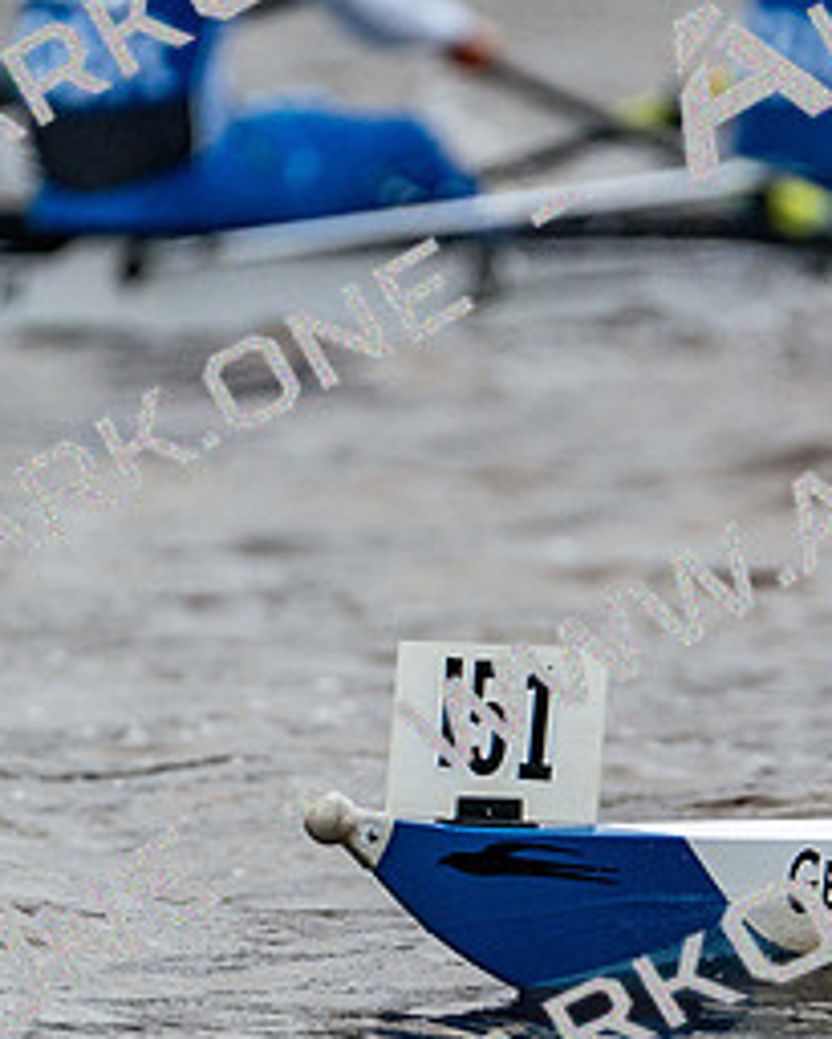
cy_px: 781
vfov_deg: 1.6
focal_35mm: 1224
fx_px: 37652
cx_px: 897
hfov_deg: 1.3
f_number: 6.3
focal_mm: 576
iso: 3200
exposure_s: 1/1600
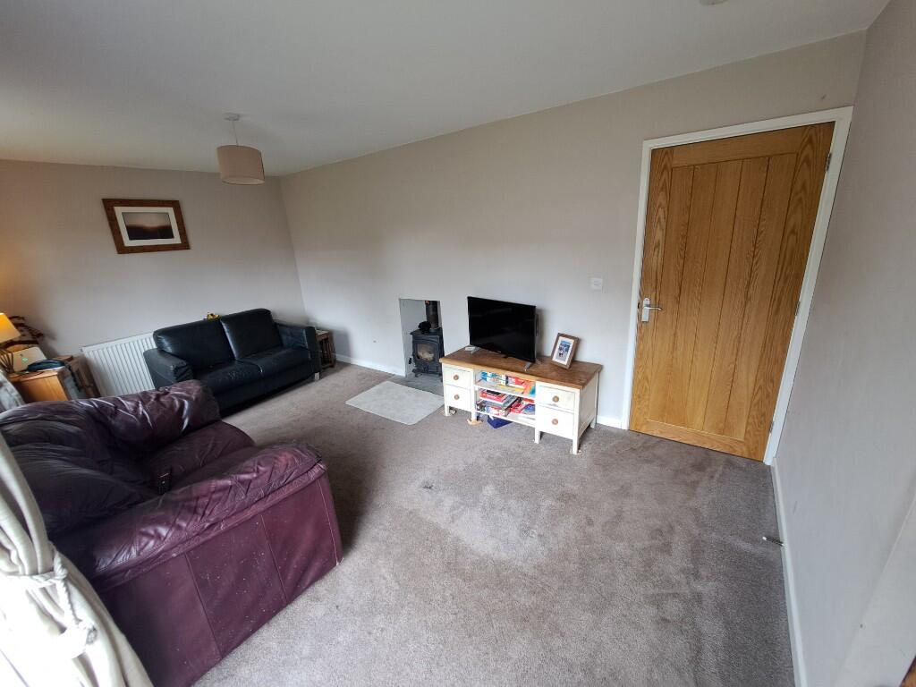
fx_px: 344
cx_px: 458
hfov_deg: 106.2
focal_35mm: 13
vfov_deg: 89.9
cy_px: 344
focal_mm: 1.74
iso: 100
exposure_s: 1/50
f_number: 2.2
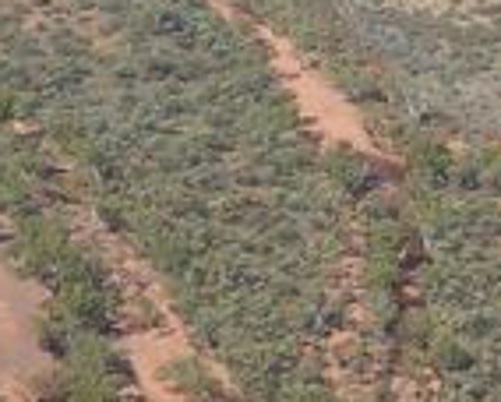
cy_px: -222
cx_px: 607
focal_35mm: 214
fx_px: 3177
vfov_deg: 7.1
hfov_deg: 8.9
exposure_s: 1/400
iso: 80
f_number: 3.7
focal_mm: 6.7
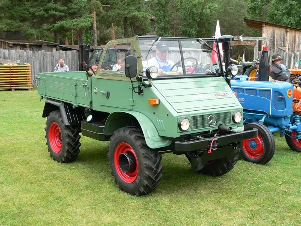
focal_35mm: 48
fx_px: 417
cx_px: 150
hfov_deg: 39.7
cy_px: 113
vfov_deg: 30.3
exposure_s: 1/160
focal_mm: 7.9
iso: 80
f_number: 4
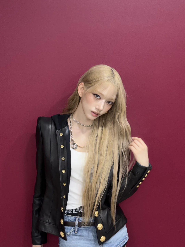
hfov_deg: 30.3
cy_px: 124
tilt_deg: -11.4
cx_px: 92
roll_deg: -0.3
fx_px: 342
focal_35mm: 48
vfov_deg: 39.7
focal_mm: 6.76
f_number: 1.78
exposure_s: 1/40
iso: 64
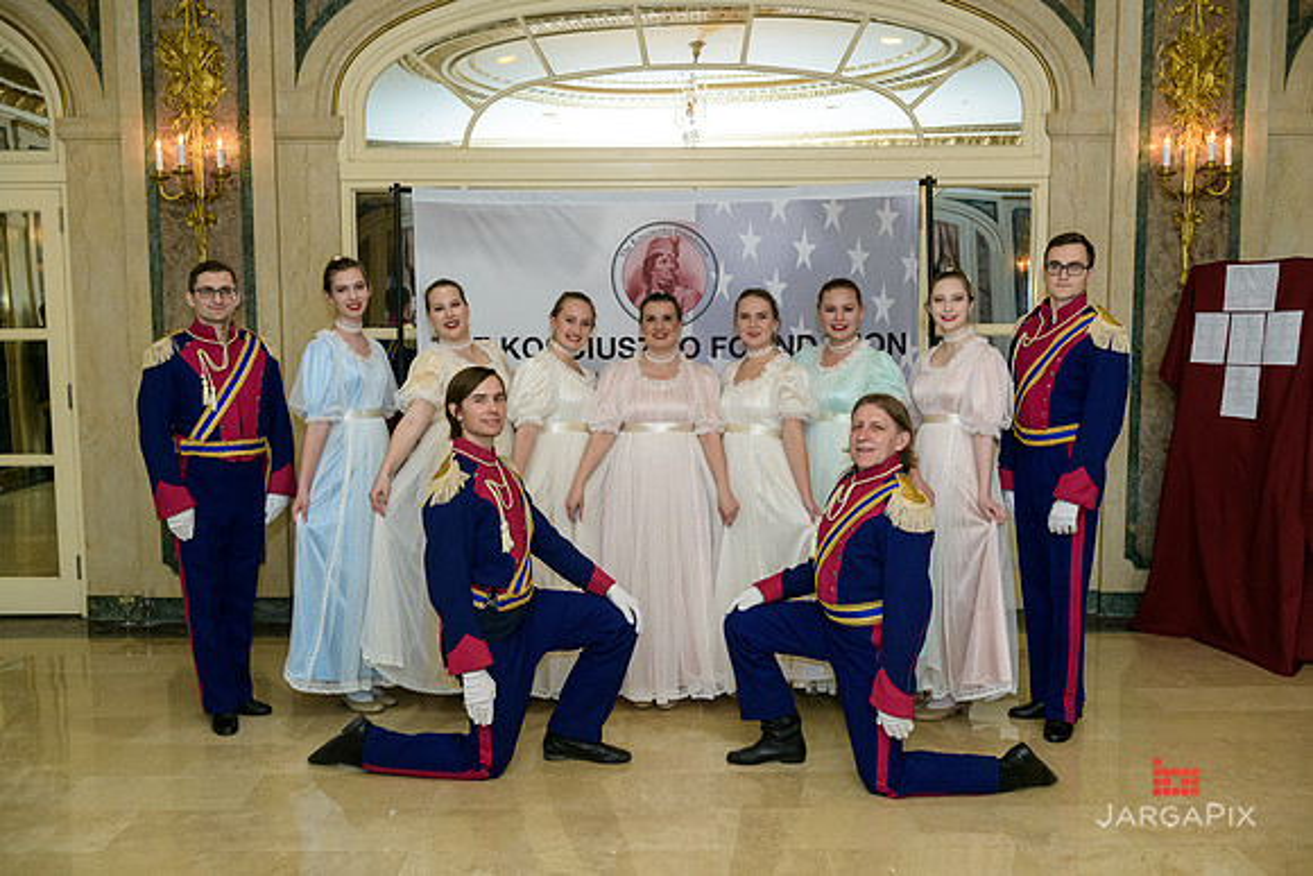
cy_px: 438
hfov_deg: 55.8
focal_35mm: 34
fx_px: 1240
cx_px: 656
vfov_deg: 38.9
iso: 1600
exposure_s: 1/125
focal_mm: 34
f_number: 4
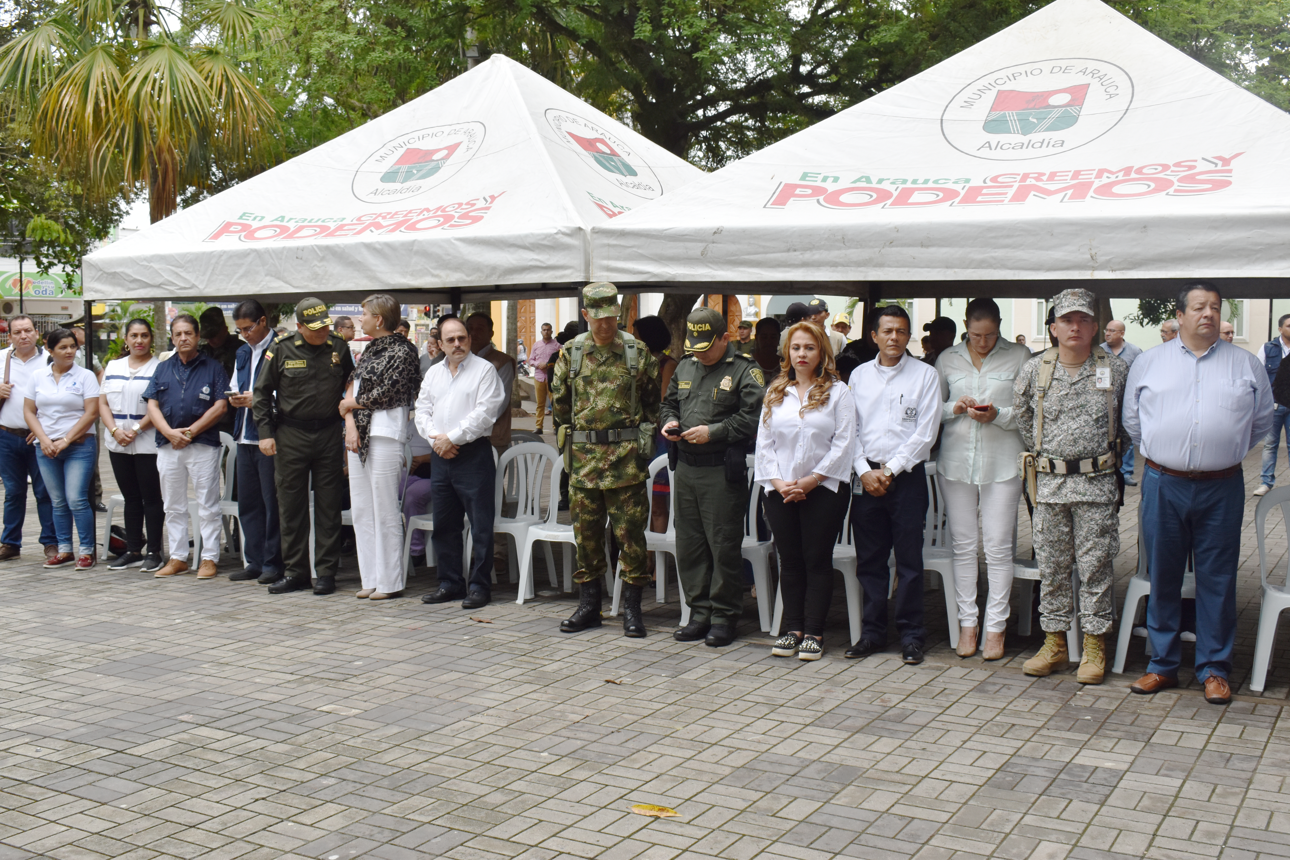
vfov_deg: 34.2
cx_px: 645
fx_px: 1397
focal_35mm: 39
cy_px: 430
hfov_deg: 49.6
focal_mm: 26
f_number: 8
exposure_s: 1/250
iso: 400
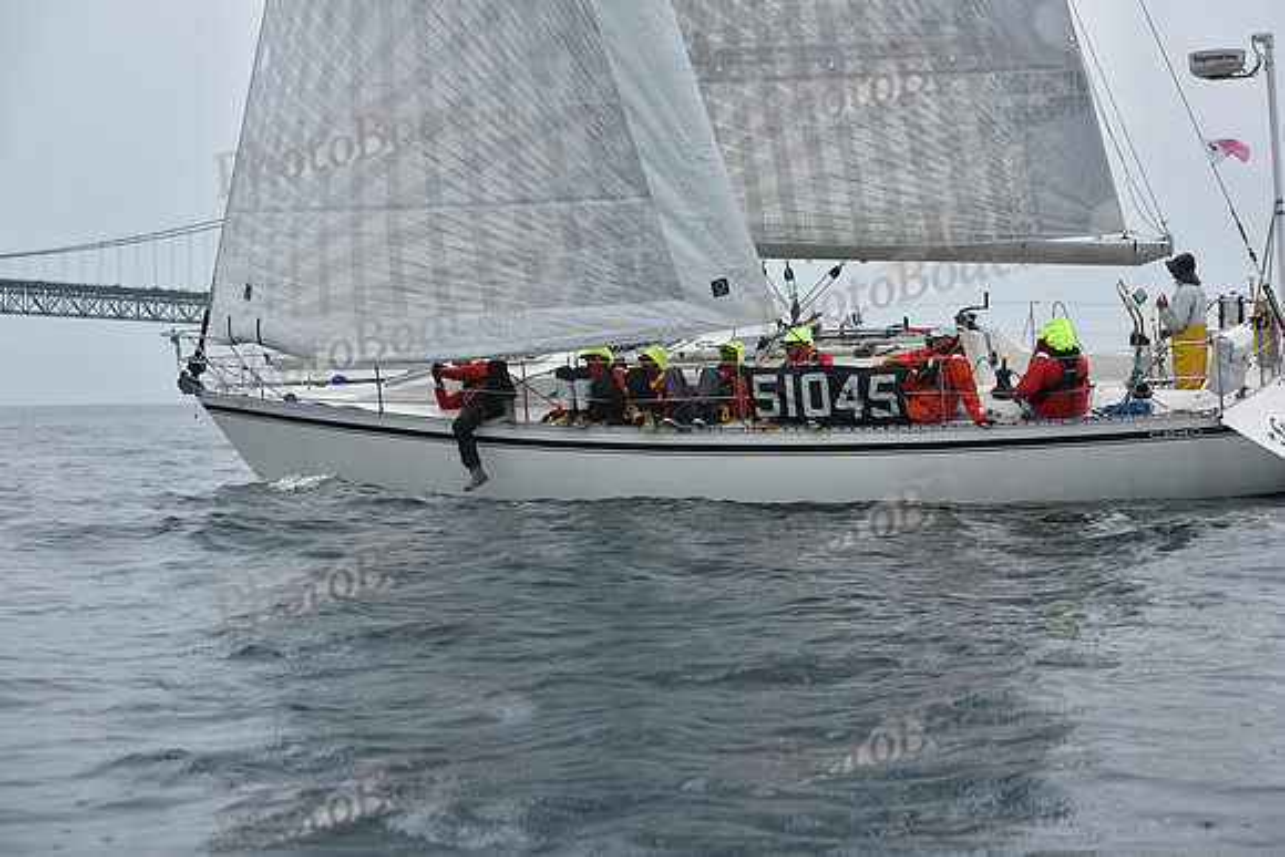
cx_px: 642
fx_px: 2499
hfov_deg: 28.8
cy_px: 428
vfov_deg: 19.5
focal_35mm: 70
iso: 250
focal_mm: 70
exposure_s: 1/800
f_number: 6.3
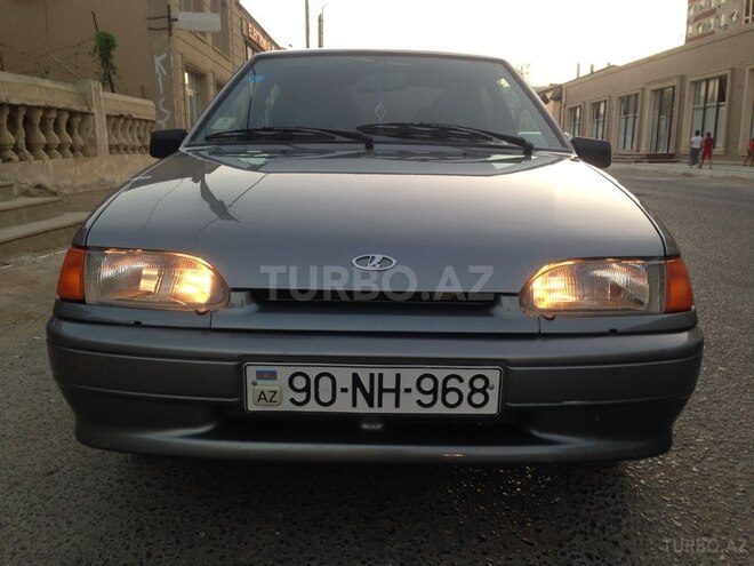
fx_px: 719
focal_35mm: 33
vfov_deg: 42.9
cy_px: 283
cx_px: 377
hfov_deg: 55.4
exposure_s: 1/20
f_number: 2.4
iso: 50
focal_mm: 4.12
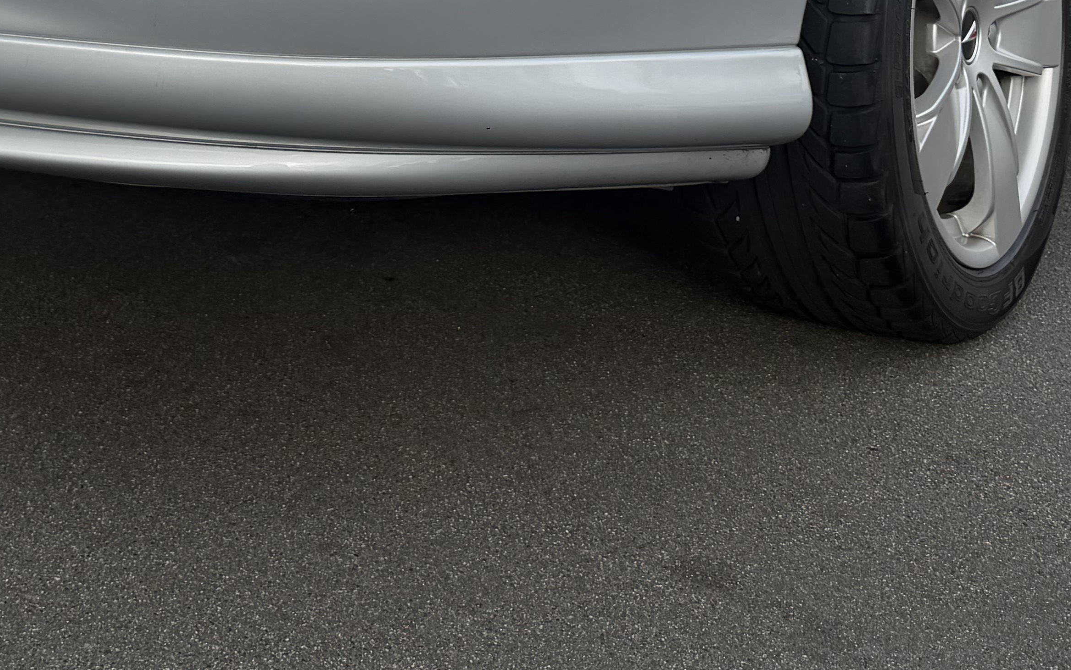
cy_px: -259
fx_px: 1810
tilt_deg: -1.5
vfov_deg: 19.0
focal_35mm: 62
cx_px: 329
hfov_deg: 32.6
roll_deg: -2.0
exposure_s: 1/1653
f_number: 1.78
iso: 80
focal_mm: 6.76
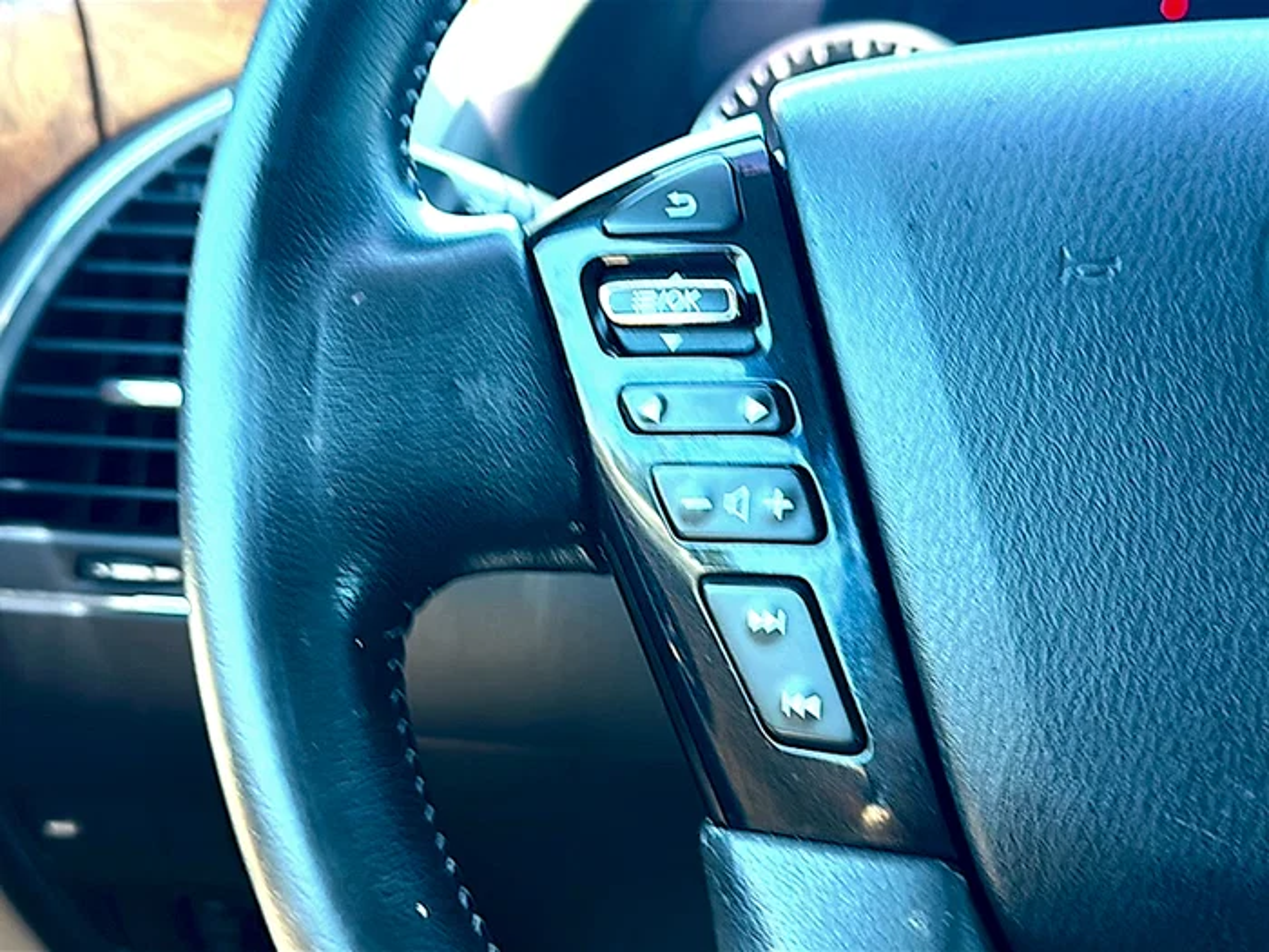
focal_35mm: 39
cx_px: 634
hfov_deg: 47.9
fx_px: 1430
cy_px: 476
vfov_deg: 36.8
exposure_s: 1/40
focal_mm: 6.86
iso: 80
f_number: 1.78
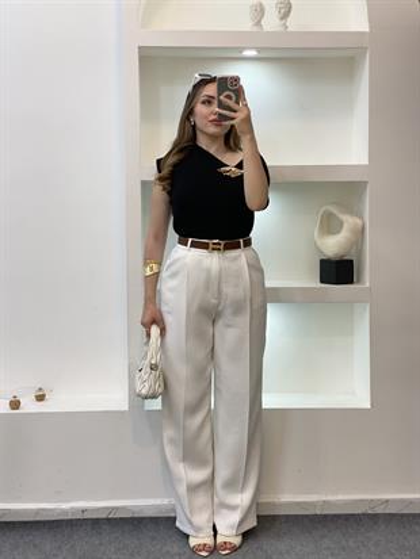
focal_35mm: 52
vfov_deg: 36.8
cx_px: 210
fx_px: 841
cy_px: 280
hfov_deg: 28.0
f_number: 2
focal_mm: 6
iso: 80
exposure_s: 1/100
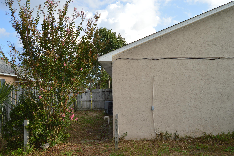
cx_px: 117
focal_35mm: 27
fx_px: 175
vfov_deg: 47.8
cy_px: 78
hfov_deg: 67.4
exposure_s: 1/200
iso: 100
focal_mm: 18
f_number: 7.1
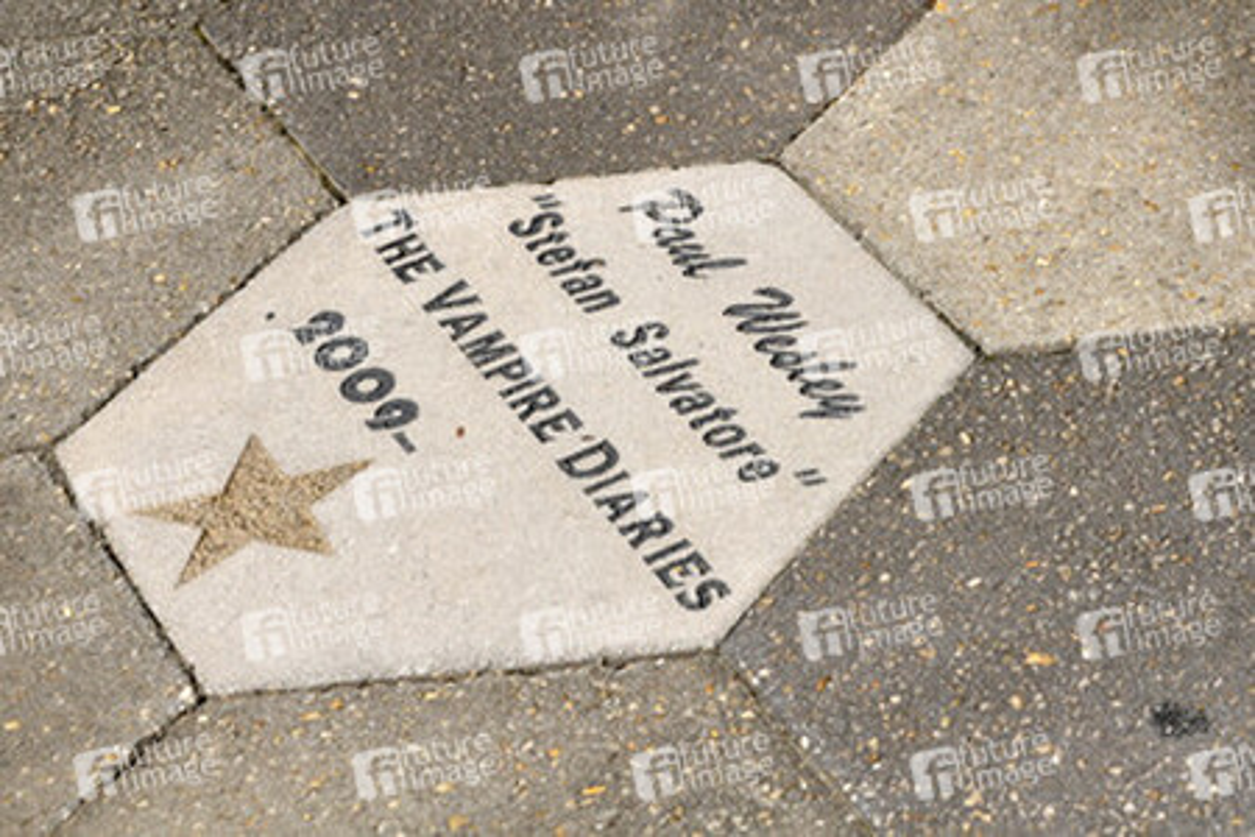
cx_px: 628
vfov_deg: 14.7
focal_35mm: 93
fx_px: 3242
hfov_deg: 21.9
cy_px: 418
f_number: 9
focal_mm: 62
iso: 1000
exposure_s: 1/2000
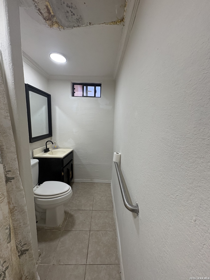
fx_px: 113
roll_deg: -2.0
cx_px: 105
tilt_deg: -9.1
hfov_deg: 85.7
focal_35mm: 14
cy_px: 140
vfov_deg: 102.1
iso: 125
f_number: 2.2
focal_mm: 2.22
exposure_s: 1/120
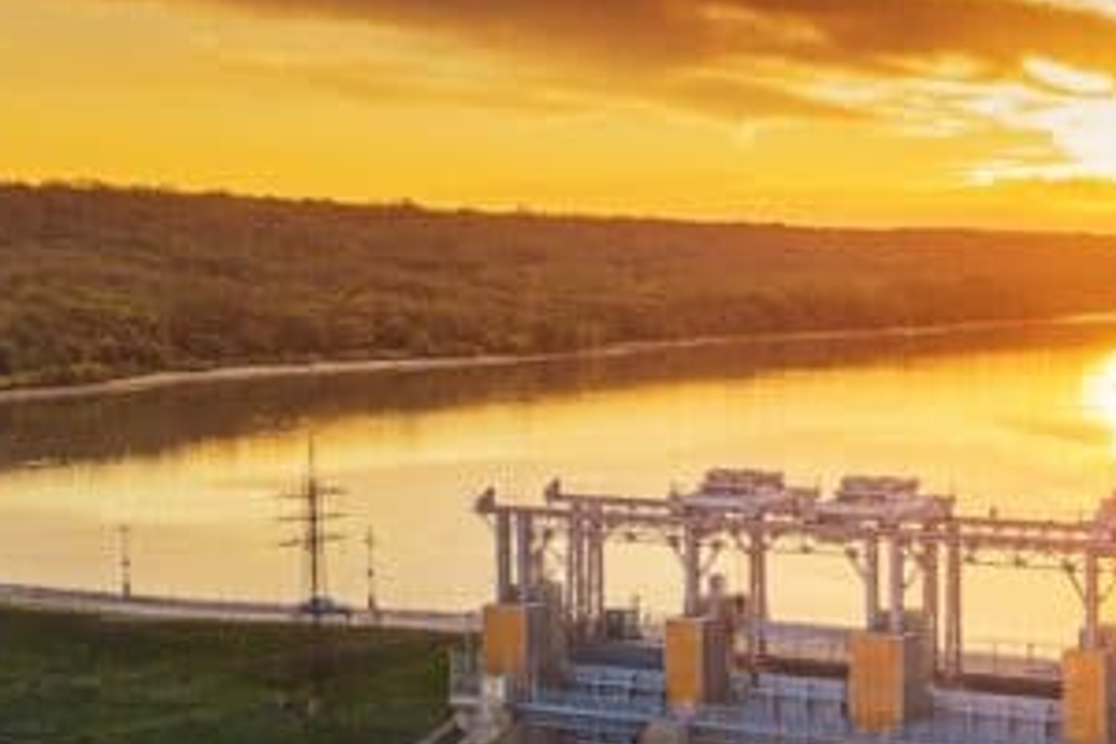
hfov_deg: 27.6
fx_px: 2170
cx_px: 1049
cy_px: 709
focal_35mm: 70
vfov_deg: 19.0
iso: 100
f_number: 3.2
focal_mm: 10.3
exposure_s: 1/200
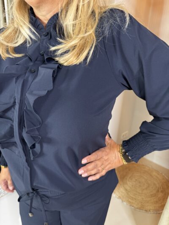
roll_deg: -2.0
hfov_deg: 56.8
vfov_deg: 71.6
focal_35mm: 24
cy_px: 112
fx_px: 156
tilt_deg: -22.1
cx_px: 84
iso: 125
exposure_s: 1/50
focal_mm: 6.76
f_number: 1.78
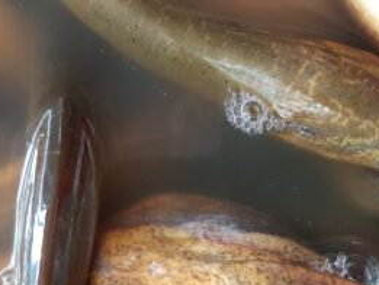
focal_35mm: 53
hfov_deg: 36.1
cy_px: 221
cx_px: 179
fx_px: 581
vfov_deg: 27.1
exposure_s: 1/50
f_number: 1.7
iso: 400
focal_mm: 4.2
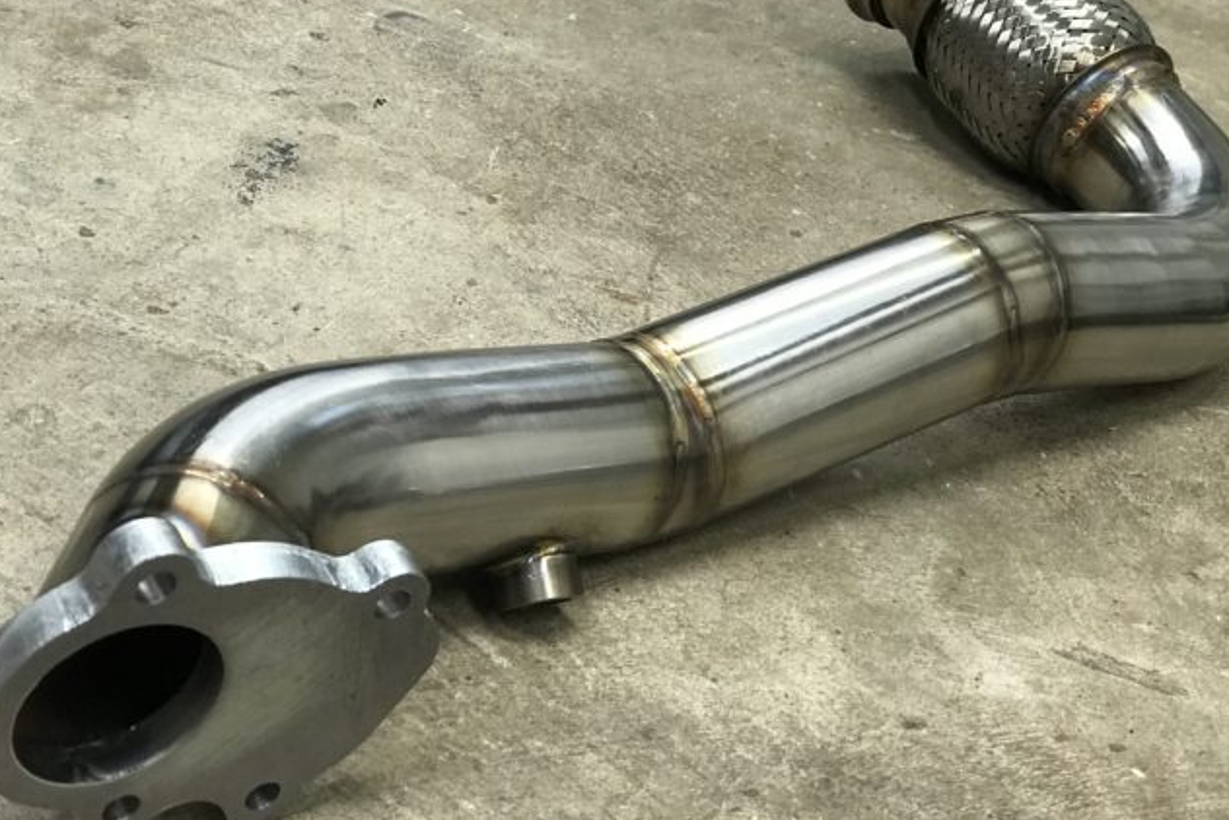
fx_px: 2459
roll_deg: -14.6
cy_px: 313
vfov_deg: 18.9
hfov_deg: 28.1
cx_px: 642
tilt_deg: -29.8
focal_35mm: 72
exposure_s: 1/60
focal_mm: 6.6
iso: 160
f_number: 2.8
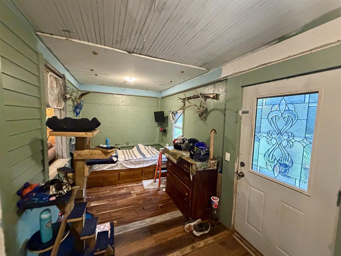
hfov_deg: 102.1
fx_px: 138
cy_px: 128
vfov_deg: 85.7
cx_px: 170
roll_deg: -0.5
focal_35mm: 14
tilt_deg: -5.6
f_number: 2.2
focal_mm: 2.22
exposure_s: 1/60
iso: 1000
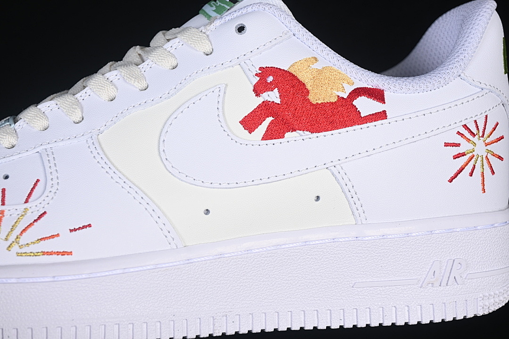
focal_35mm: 75
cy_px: 170
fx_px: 1060
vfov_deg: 18.2
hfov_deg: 27.0
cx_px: 254
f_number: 7.1
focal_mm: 50
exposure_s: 1/80
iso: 160
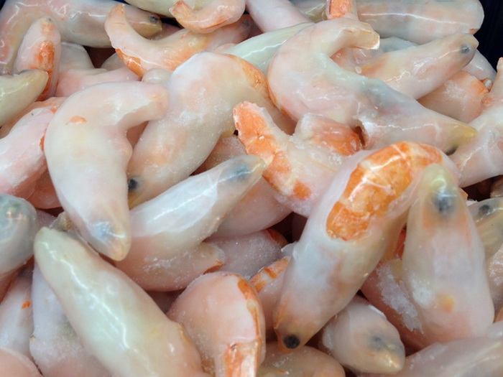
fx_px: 509
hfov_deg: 52.6
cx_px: 252
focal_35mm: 35
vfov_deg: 40.7
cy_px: 188
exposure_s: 1/24
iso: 64
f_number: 2.4
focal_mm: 4.28
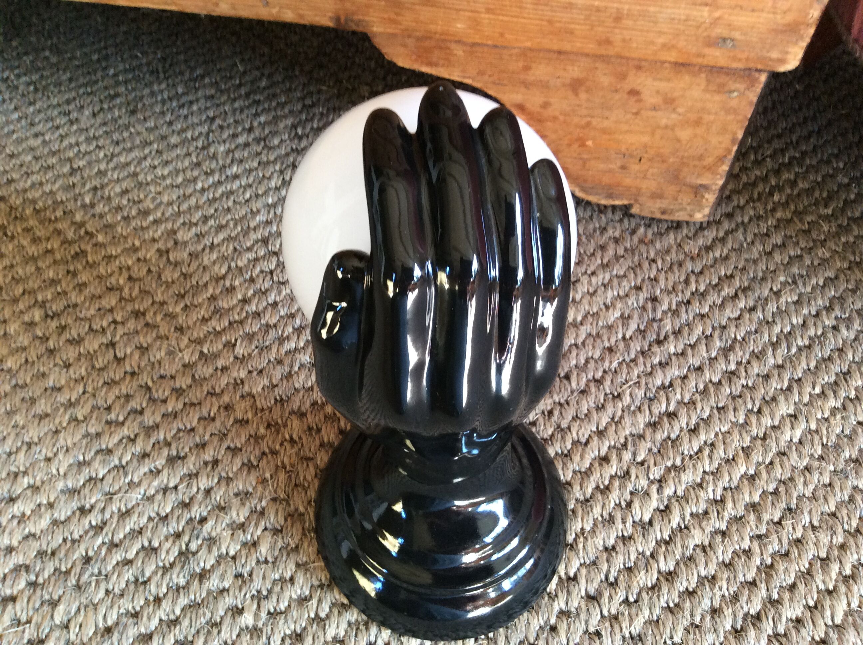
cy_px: 322
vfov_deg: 44.1
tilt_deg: -52.5
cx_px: 432
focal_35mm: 32
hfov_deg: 56.9
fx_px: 797
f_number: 2.4
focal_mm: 3.3
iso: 100
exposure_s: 1/25
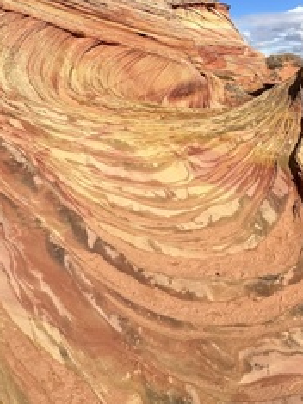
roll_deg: +1.0
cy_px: -33
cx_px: 165
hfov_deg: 45.4
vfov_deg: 45.2
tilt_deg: +17.7
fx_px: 362
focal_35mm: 31
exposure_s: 1/3205
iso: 50
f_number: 2.2
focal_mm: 2.22
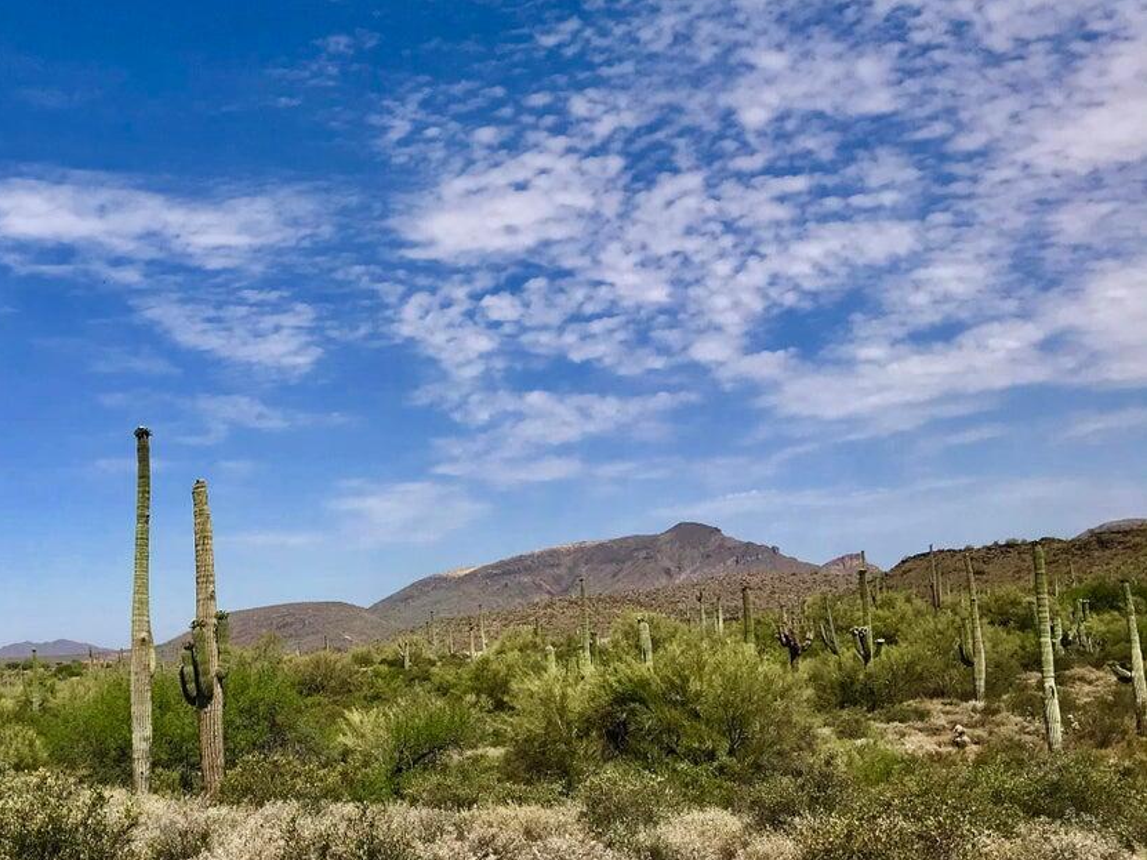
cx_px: 206
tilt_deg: +5.5
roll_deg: +1.9
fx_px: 1524
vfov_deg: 31.4
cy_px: 507
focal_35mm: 46
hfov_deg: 39.4
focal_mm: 3.99
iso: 20
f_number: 1.8
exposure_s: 1/3690
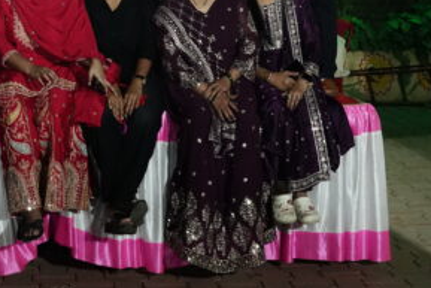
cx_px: 16
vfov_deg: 14.3
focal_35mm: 93
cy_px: -52
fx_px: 1114
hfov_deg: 21.3
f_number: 2.8
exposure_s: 1/400
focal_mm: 35
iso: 5000
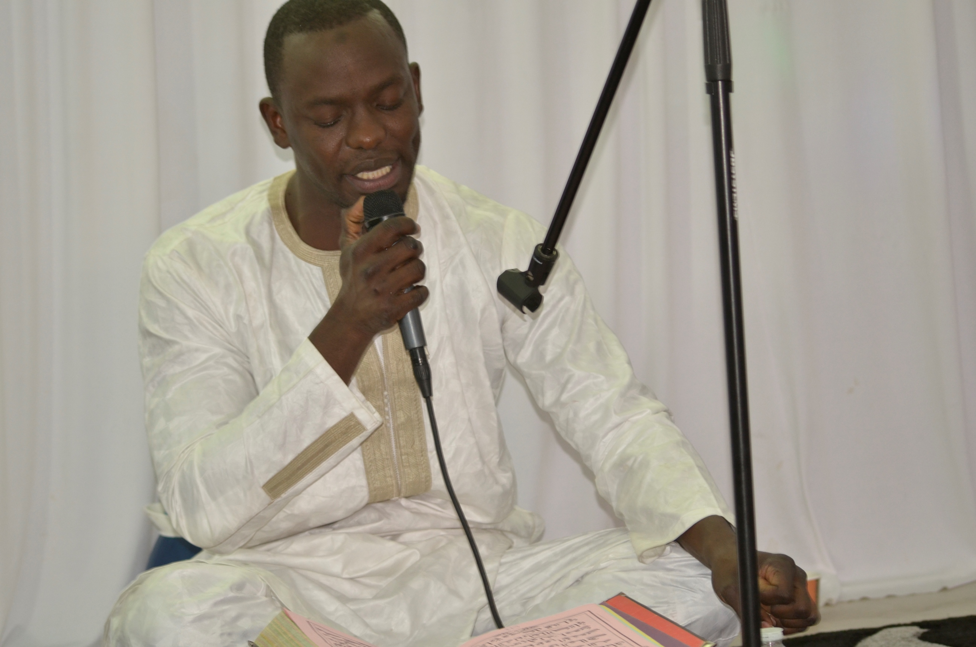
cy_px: 324
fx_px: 2841
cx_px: 488
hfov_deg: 19.5
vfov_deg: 13.0
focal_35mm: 105
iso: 640
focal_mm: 70
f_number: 4
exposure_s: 1/50
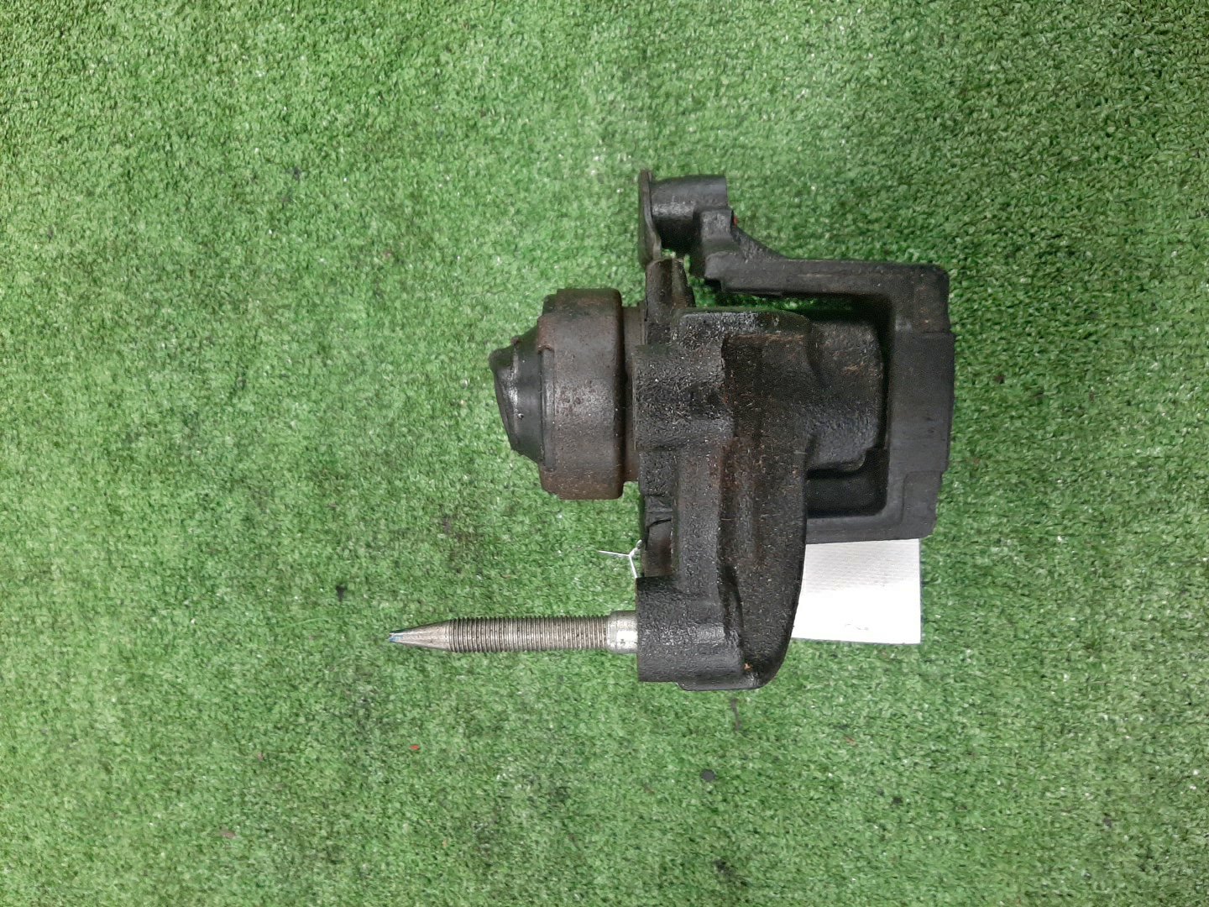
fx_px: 908
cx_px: 604
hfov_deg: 67.3
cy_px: 454
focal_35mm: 26
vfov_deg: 53.1
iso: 249
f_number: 1.7
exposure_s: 1/25
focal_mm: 3.93
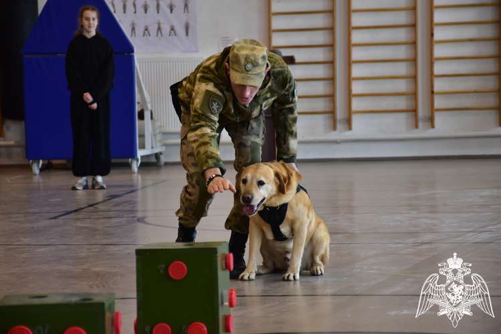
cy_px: 167
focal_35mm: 135
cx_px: 250
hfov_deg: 15.2
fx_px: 1879
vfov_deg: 10.2
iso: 800
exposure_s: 1/160
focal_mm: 90
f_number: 5.3
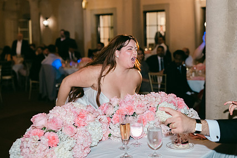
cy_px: 57
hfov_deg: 37.4
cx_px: 137
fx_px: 349
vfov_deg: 25.4
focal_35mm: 53
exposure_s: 1/125
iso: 1250
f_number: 2
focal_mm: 35
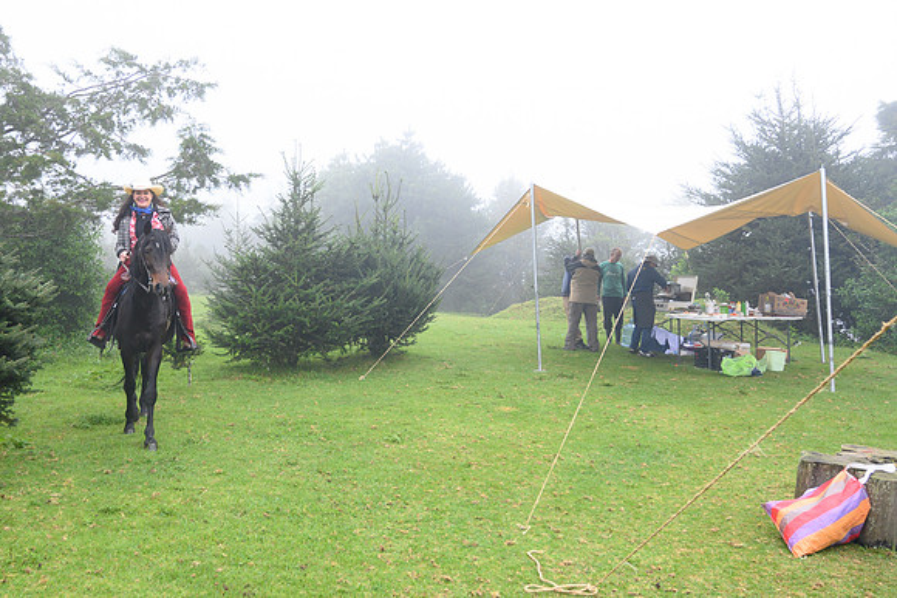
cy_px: 222
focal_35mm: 32
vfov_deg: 41.0
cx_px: 327
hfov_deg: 58.0
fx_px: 794
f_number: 4
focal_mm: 14
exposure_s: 1/160
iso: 250
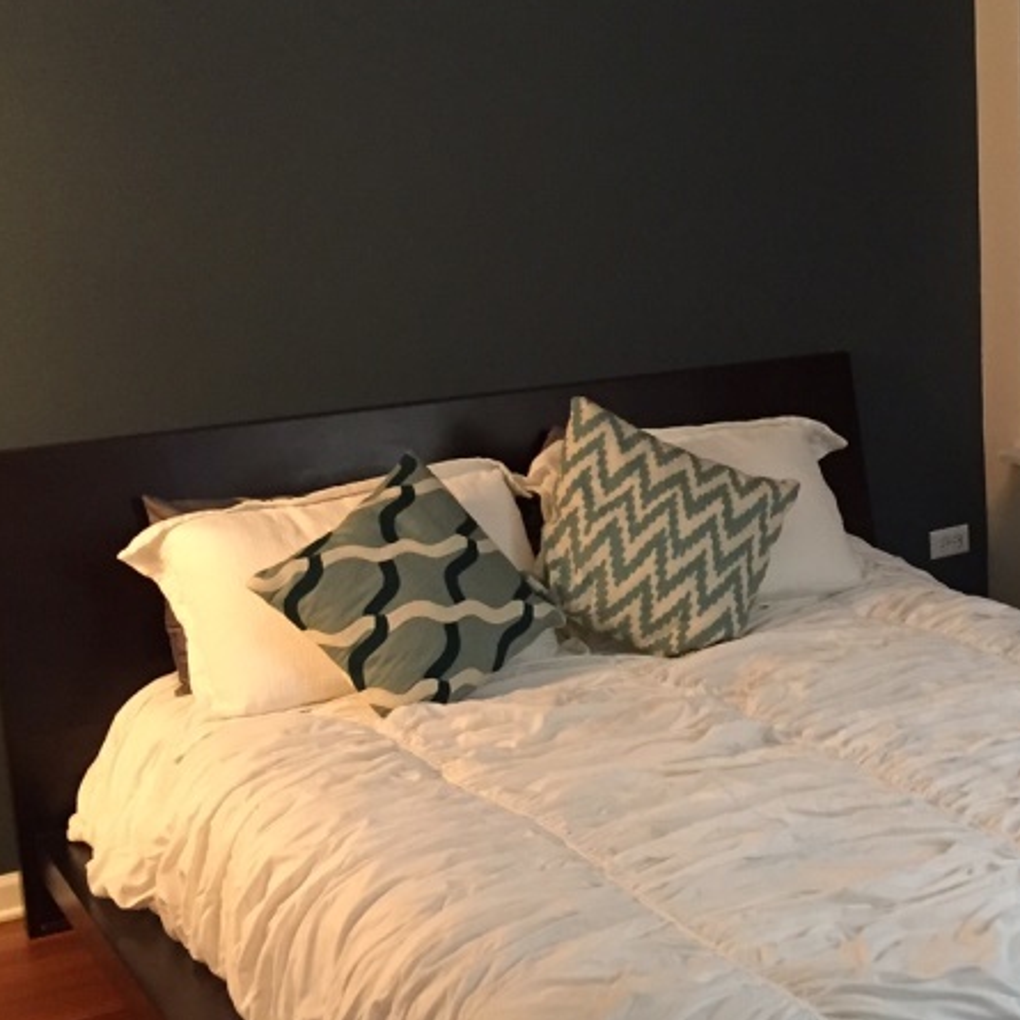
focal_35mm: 59
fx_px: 1967
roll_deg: +1.1
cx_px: 871
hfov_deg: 28.2
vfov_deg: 29.0
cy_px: 447
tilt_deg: -10.4
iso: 250
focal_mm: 4.15
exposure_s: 1/24
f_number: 2.2
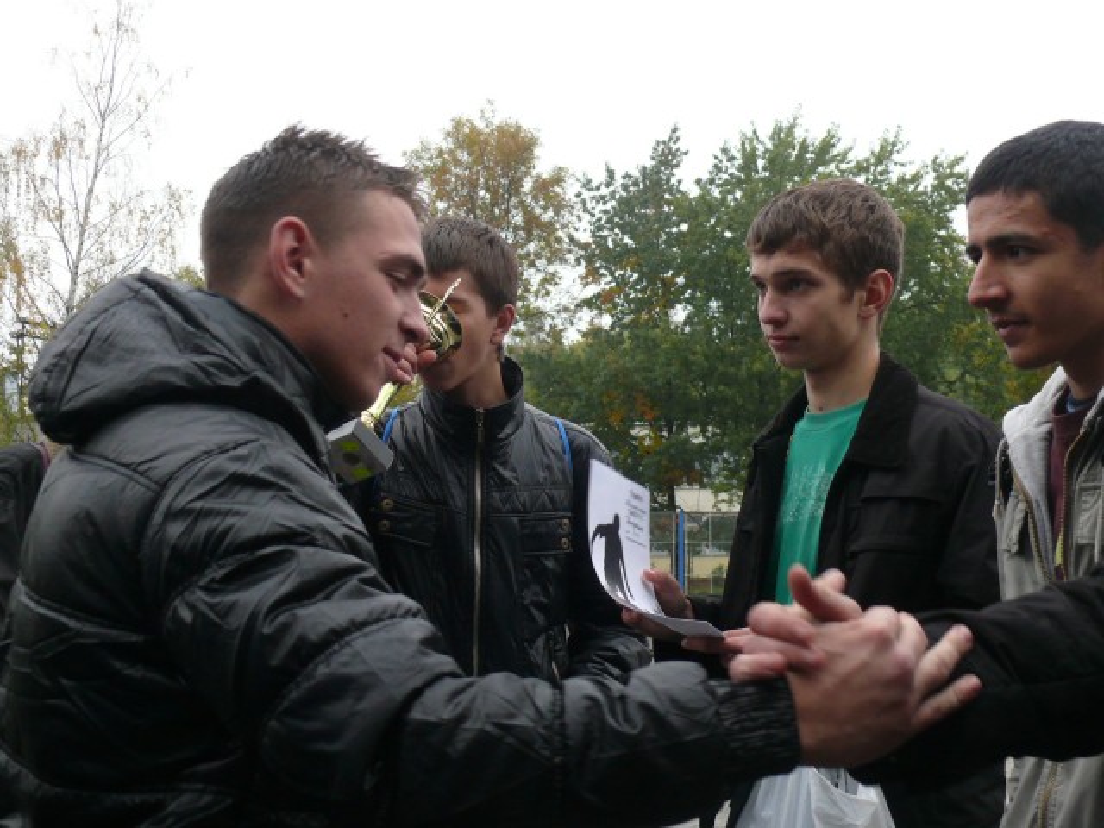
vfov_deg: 27.5
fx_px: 1690
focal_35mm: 53
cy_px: 414
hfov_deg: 36.2
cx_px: 552
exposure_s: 1/200
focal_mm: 9.4
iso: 200
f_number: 3.2
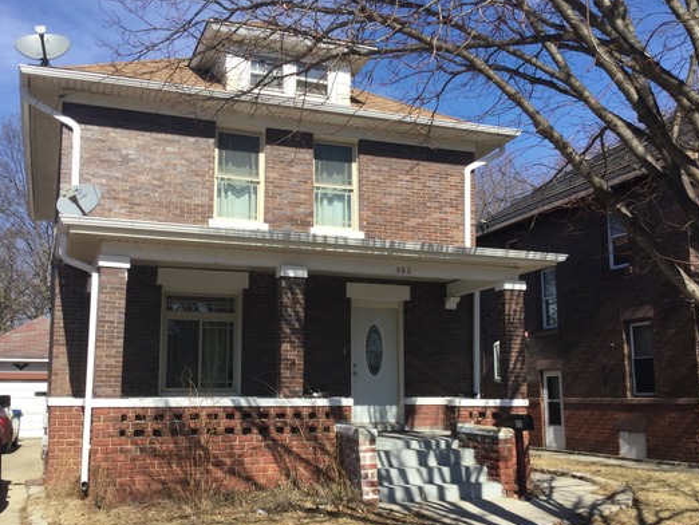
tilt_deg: +6.5
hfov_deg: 48.9
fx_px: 768
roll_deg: -0.4
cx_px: 332
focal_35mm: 38
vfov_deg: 37.7
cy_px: 297
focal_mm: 3.3
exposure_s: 1/1294
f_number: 2.4
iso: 25
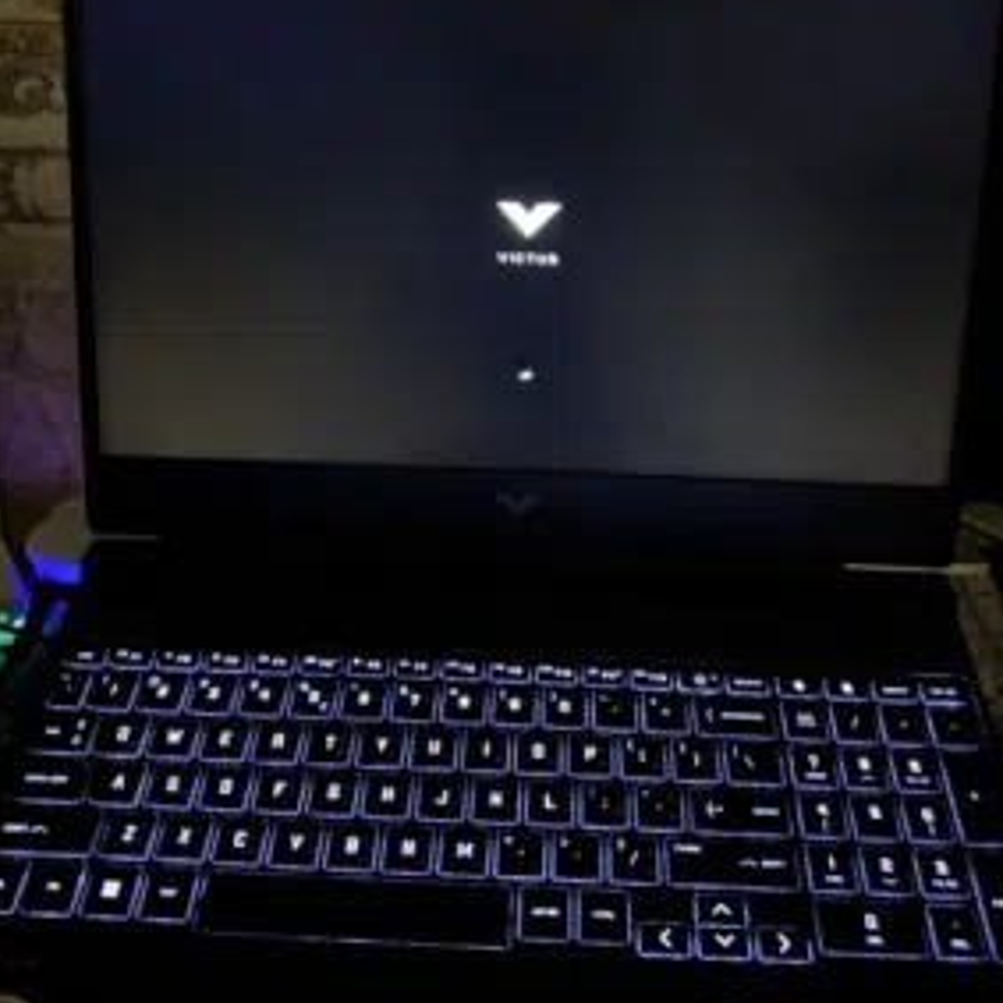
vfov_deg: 53.9
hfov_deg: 54.0
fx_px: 983
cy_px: 450
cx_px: 517
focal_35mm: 30
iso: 5000
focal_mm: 6.76
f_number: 1.78
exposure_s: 1/17
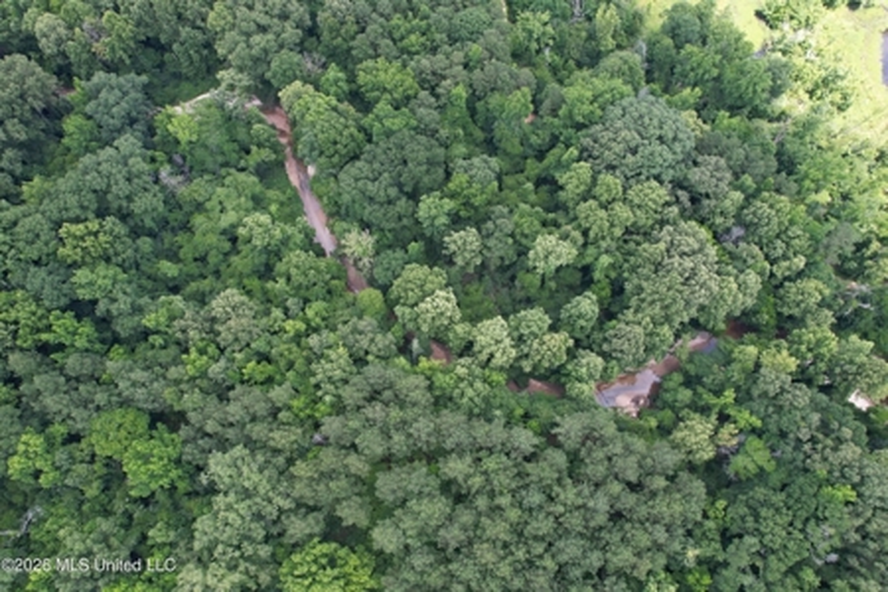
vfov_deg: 57.2
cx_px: 444
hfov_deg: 78.6
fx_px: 543
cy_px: 296
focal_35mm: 22
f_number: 2.8
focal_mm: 8.38
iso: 100
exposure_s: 1/240
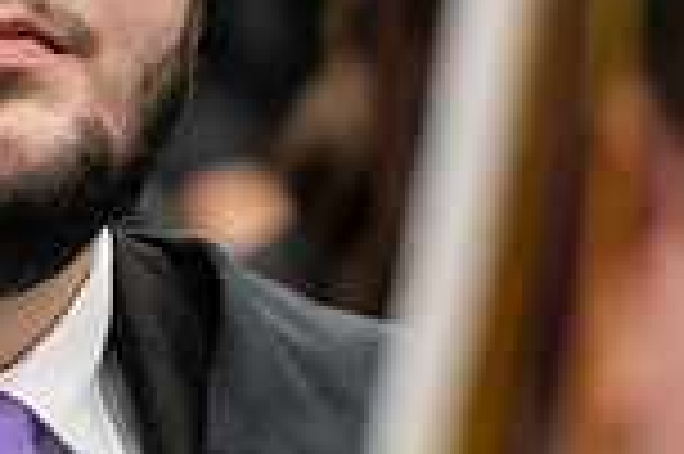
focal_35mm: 458
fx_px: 8693
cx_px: -189
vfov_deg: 3.0
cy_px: -38
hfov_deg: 4.5
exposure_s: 1/200
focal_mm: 120
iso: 2500
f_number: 2.8
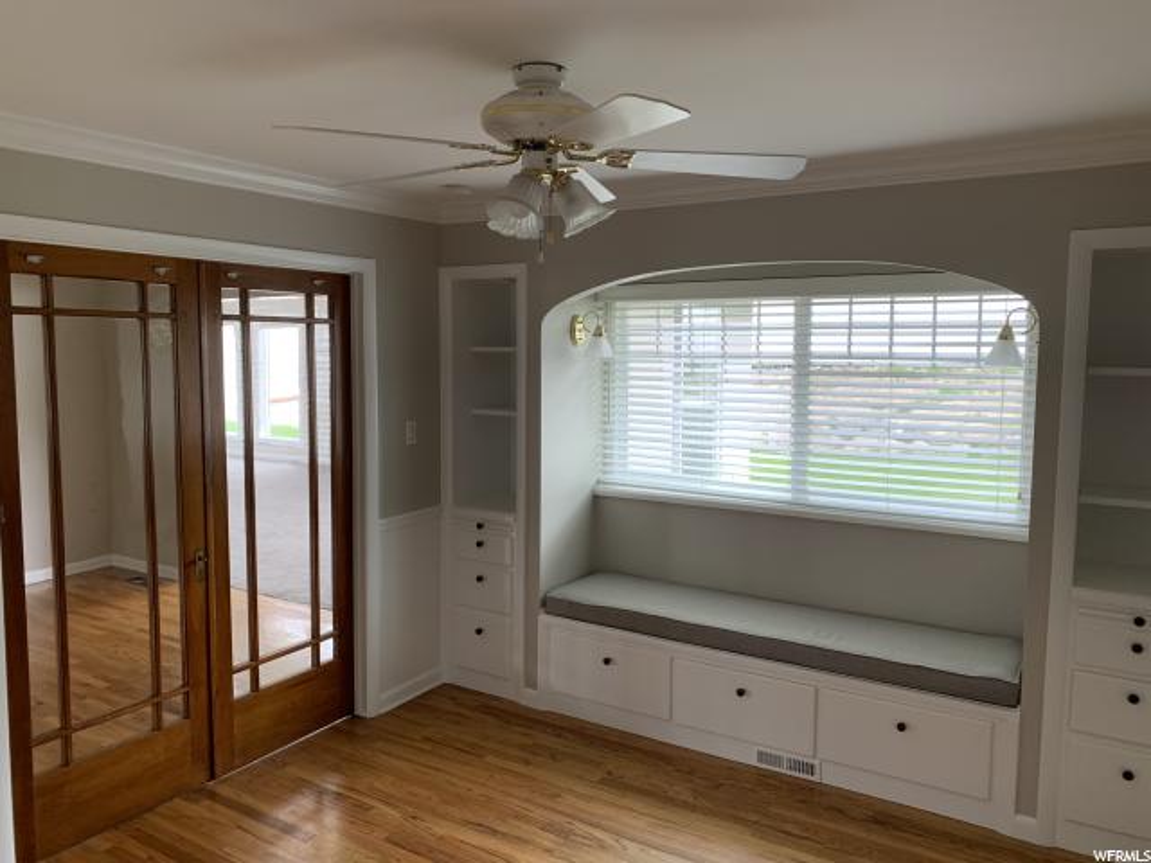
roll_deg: -1.1
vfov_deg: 53.1
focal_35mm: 26
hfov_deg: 67.3
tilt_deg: -4.5
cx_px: 576
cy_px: 432
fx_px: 865
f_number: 1.8
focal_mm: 4.25
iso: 100
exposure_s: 1/102
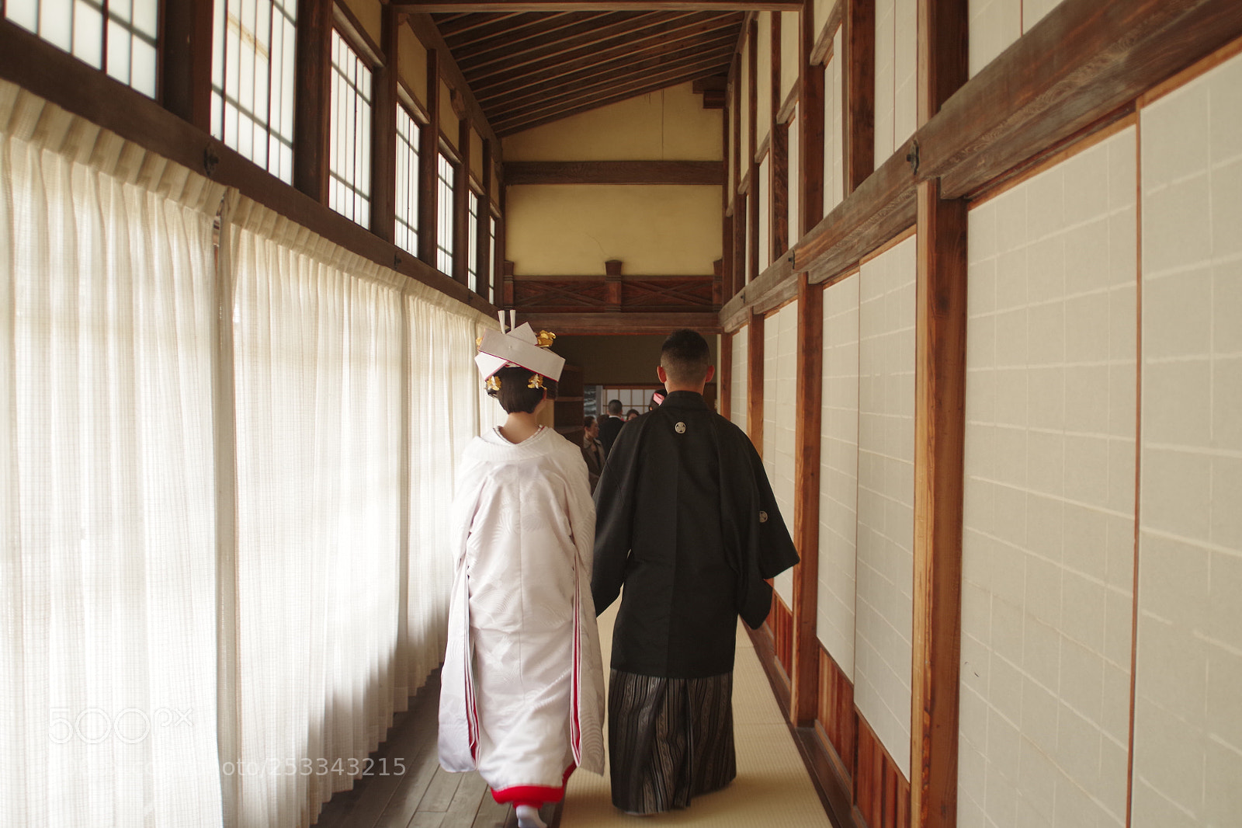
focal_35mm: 42
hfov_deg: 46.4
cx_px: 621
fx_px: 1449
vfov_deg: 31.9
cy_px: 414
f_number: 3.5
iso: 400
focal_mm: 28
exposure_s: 1/60
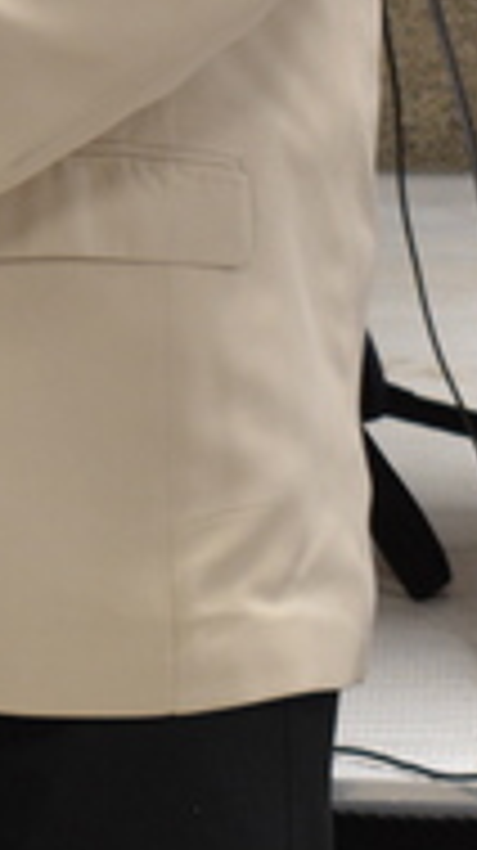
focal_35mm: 341
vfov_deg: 6.3
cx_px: -664
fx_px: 7685
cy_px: -189
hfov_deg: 3.5
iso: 400
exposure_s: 1/15
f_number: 4.8
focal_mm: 40
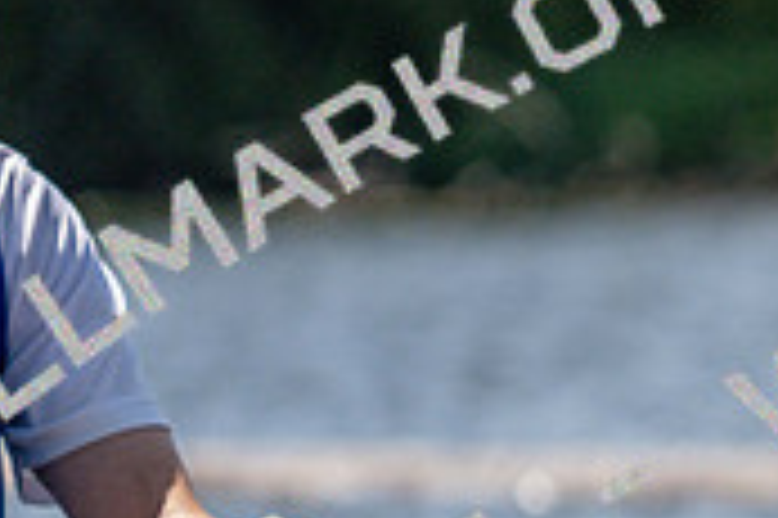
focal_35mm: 894
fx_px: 19302
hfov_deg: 2.3
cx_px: 1282
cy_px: 462
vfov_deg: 1.5
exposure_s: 1/2000
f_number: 5.6
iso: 320
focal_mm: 266
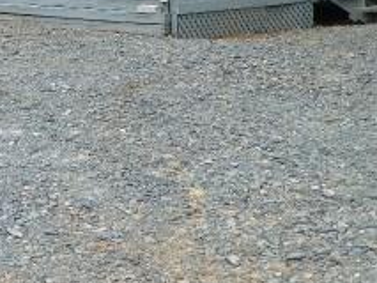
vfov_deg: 14.5
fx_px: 1079
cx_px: -16
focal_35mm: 99
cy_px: -57
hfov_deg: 19.2
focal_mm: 5.9
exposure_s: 1/320
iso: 64
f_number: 3.5
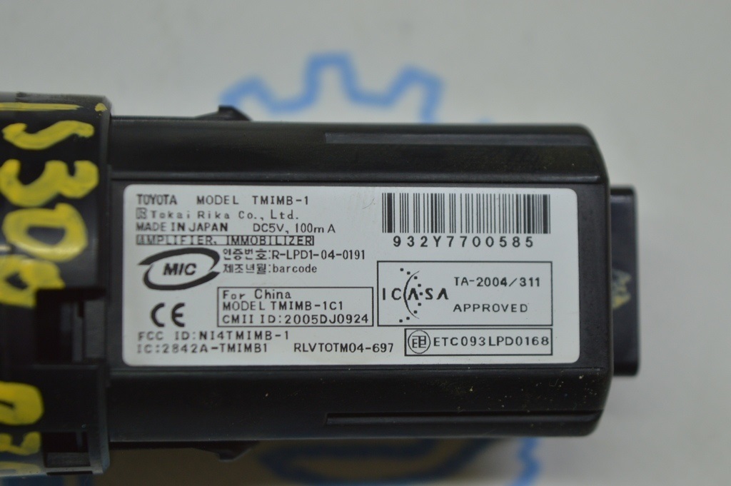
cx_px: 366
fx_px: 1674
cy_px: 243
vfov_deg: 16.5
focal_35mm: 82
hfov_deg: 24.6
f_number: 5.6
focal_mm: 55
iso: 400
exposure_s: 1/60
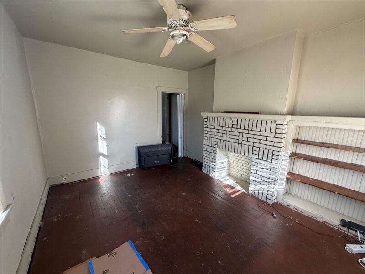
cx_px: 182
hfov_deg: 102.1
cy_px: 137
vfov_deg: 85.7
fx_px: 148
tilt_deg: -9.7
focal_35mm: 14
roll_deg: -0.5
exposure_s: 1/121
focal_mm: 2.22
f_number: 2.2
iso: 200
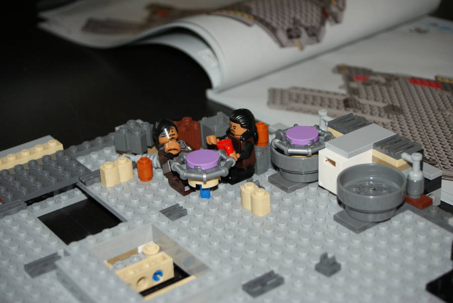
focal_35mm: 75
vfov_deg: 18.2
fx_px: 945
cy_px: 152
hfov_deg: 27.0
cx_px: 226
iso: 400
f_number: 5.6
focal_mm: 50
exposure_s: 1/80
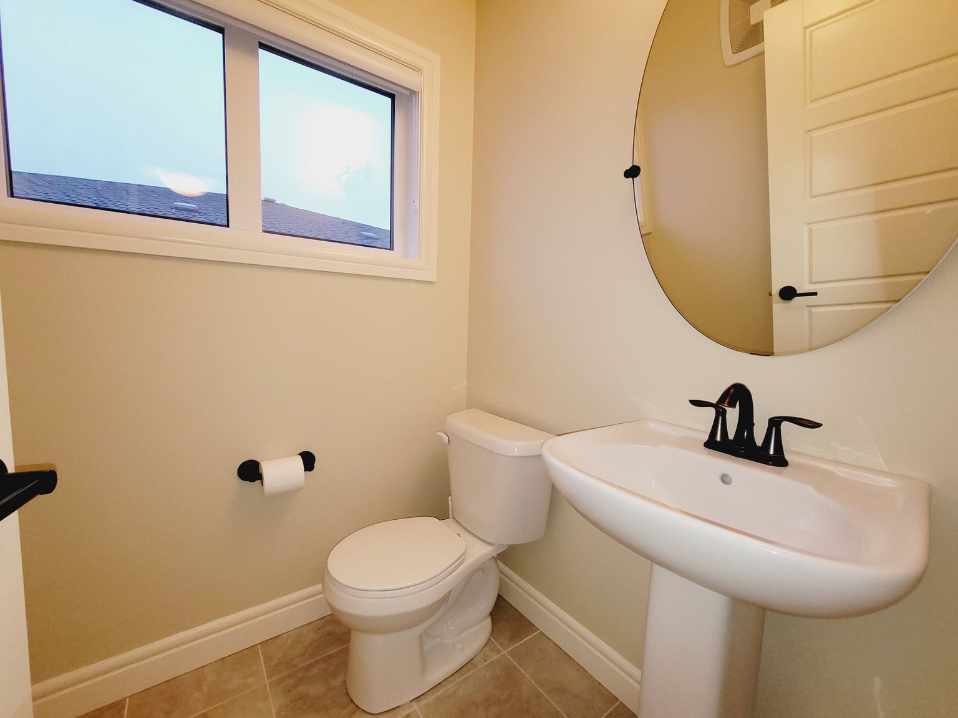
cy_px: 359
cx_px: 479
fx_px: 360
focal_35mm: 13
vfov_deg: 89.9
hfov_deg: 106.2
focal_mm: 2.2
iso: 160
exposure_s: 1/59
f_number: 2.2
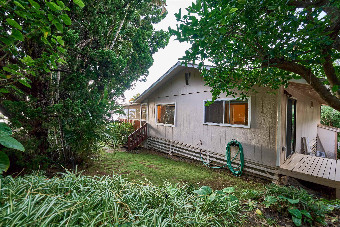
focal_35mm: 15
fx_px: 142
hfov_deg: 100.4
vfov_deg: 77.3
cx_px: 170
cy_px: 114
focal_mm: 15
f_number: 5
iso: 250
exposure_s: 1/25
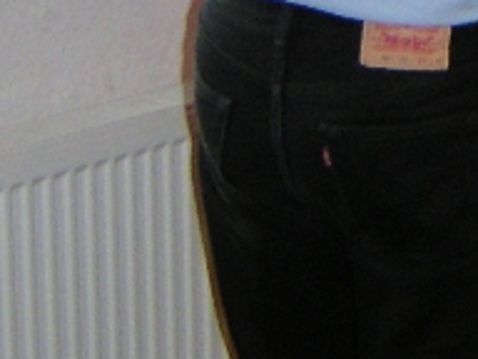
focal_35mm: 154
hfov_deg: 12.5
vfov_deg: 9.4
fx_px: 2127
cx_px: 595
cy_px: -127
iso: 200
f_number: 2.8
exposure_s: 1/45
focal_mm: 4.8
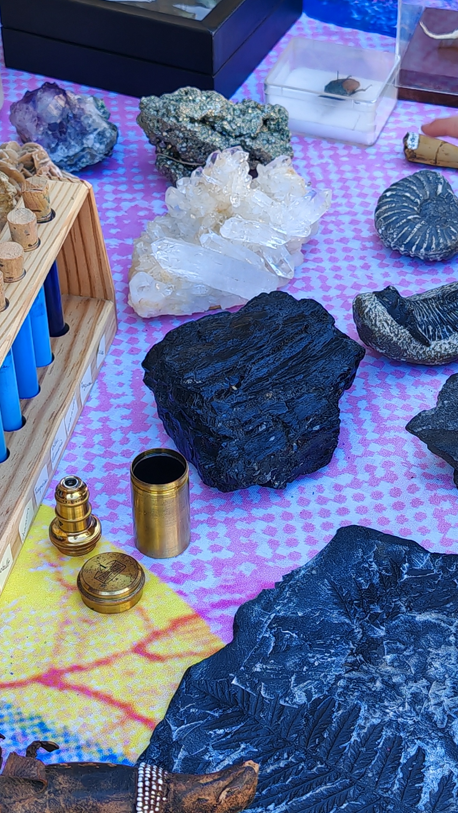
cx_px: 390
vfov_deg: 26.2
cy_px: 466
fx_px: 1749
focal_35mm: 81
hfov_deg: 14.8
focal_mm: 7.62
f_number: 1.6
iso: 50
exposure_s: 1/240
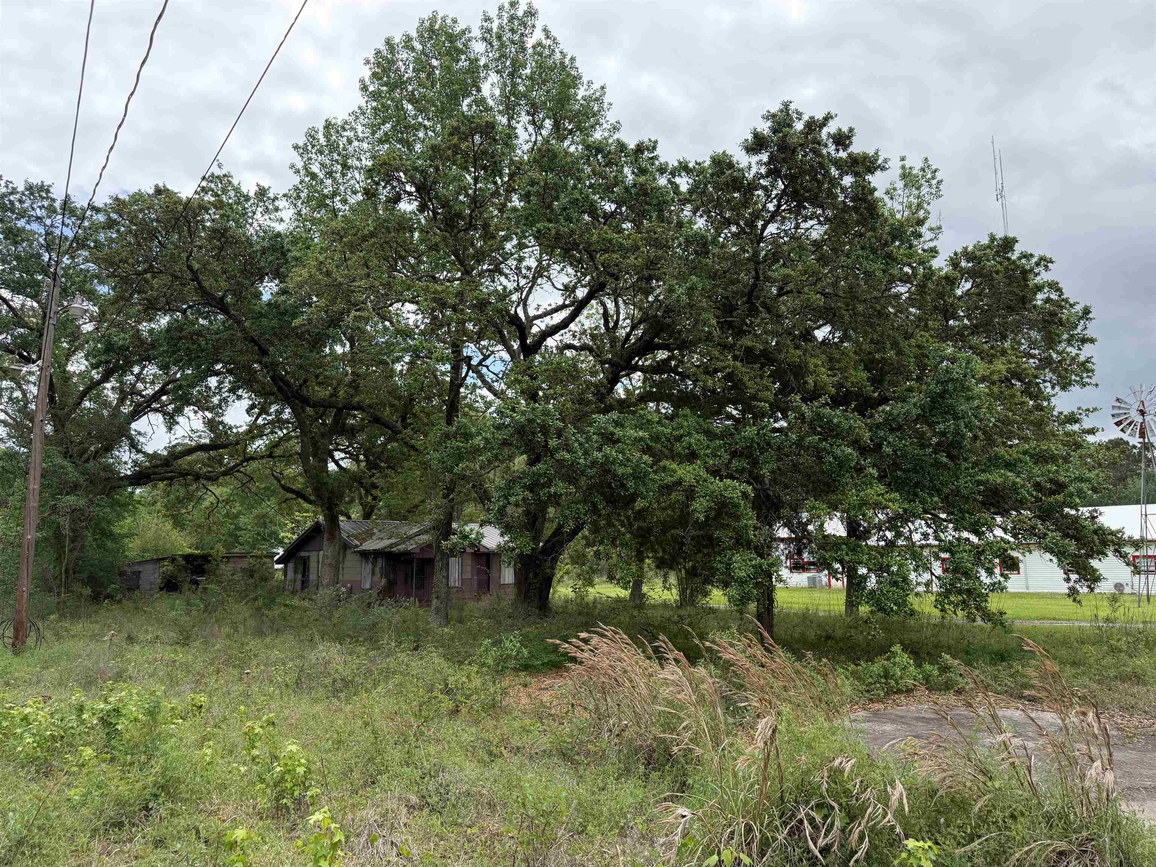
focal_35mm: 24
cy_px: 434
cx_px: 578
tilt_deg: +9.3
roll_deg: +0.1
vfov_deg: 56.8
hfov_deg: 71.6
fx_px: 801
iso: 100
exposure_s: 1/2445
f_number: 1.78
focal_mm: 6.76
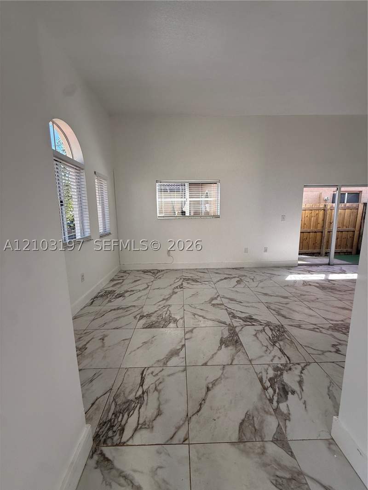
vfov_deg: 102.1
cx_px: 184
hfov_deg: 85.7
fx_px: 198
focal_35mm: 14
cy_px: 245
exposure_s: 1/166
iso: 64
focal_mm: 2.22
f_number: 2.2
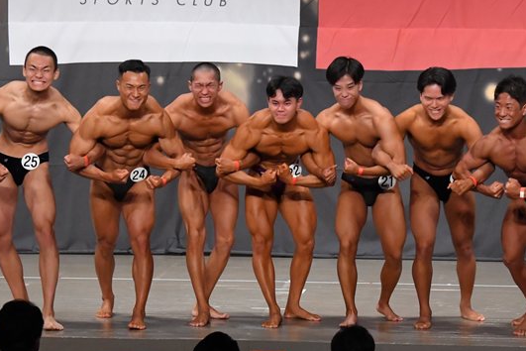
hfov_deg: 10.4
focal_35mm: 197
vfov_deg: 7.0
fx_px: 2878
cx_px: 281
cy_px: 205
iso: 6400
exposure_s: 1/400
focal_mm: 90
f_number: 5.6
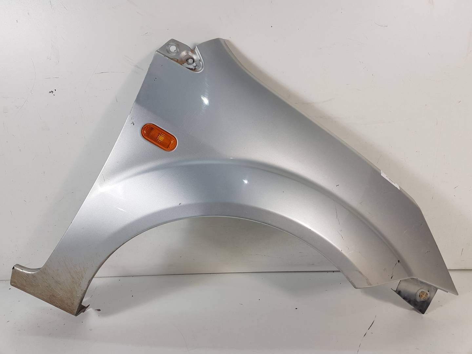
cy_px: 177
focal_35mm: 26
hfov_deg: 67.3
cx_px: 236
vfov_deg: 53.1
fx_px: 355
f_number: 1.7
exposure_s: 1/113
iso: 40
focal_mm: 4.2
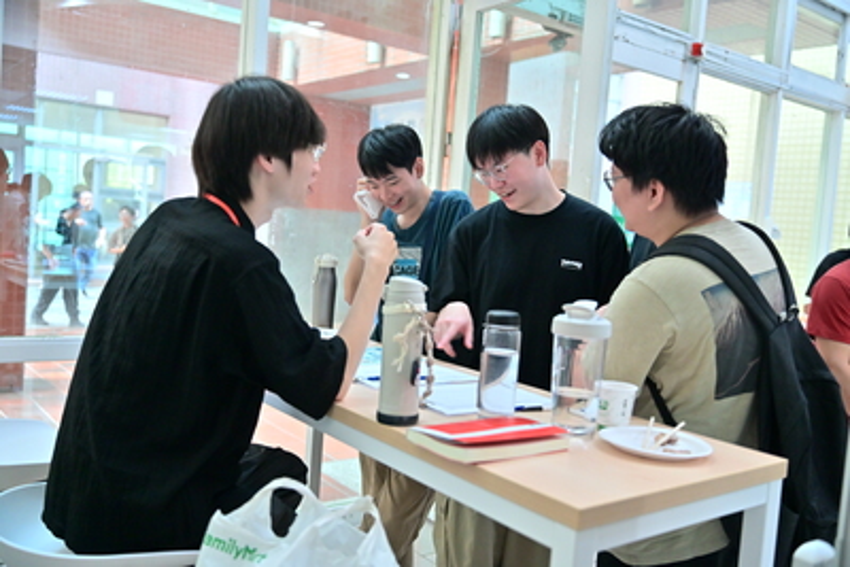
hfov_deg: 57.2
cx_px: 425
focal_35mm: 33
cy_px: 284
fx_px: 779
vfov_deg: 40.0
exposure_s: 1/100
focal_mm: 33
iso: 3200
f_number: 2.8
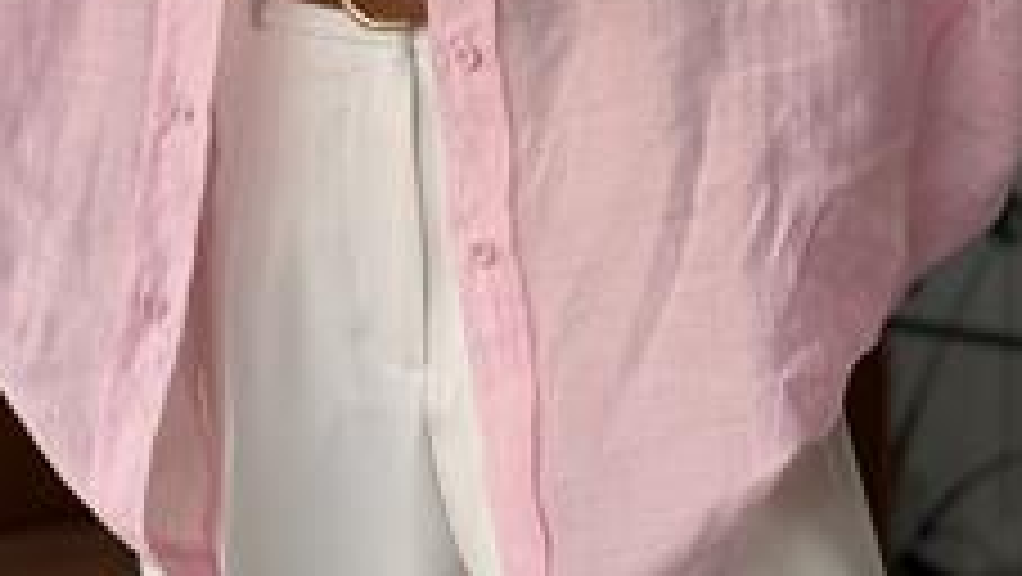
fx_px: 2657
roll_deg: -0.6
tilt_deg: -0.2
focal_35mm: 98
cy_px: -45
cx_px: 459
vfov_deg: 12.2
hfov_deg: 21.8
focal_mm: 6.76
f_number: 1.78
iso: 80
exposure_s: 1/121
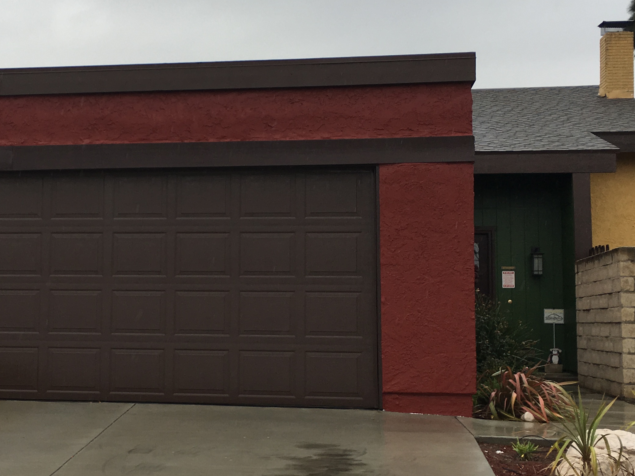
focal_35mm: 56
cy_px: 229
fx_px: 1027
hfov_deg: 33.9
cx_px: 186
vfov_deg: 26.1
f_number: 2.2
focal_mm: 4.15
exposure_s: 1/450
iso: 25
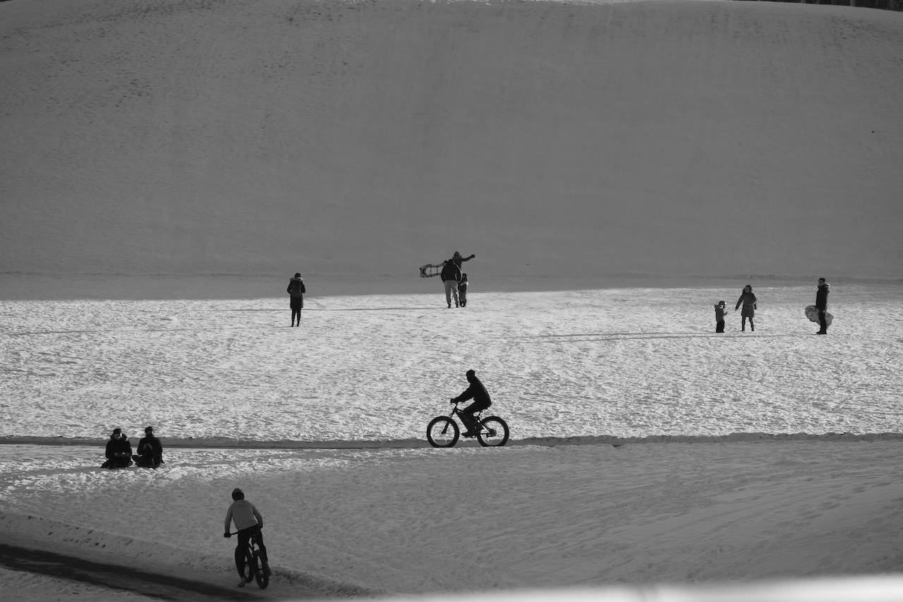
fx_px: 6583
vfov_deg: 5.2
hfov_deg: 7.8
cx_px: 452
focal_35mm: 262
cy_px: 301
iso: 200
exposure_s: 1/1000
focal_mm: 175
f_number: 8
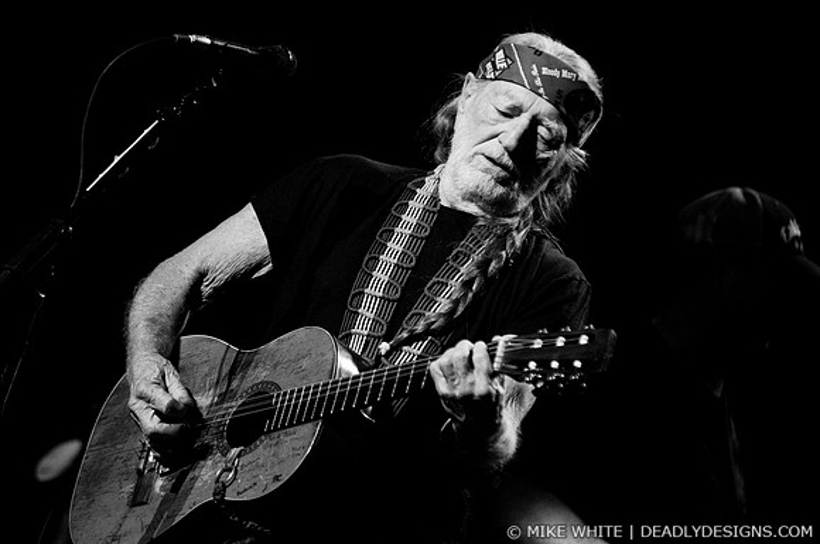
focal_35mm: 300
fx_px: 6824
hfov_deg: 6.9
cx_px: 410
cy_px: 272
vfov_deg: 4.6
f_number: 3.2
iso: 800
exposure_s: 1/250
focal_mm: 200
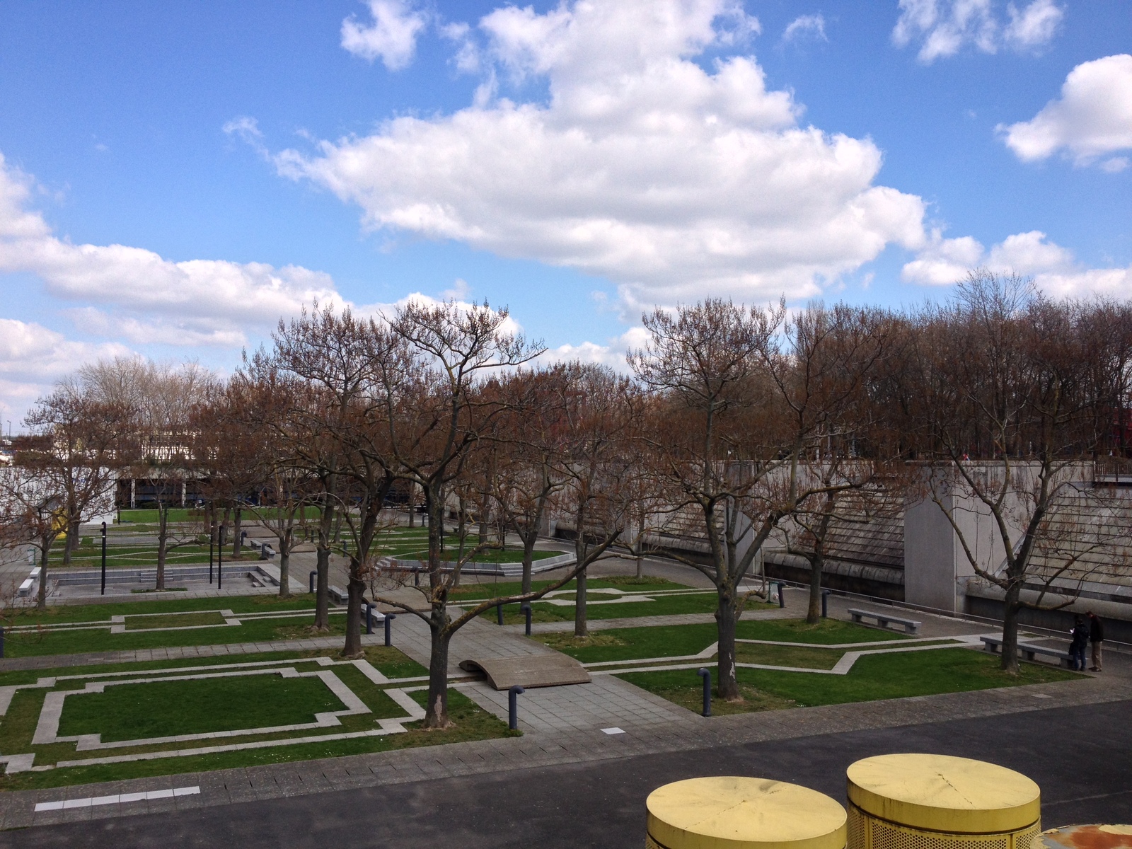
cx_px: 566
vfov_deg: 40.7
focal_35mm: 35
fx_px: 1145
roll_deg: +0.5
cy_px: 424
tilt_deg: -0.9
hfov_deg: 52.6
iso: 50
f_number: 2.4
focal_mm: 4.28
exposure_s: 1/1534
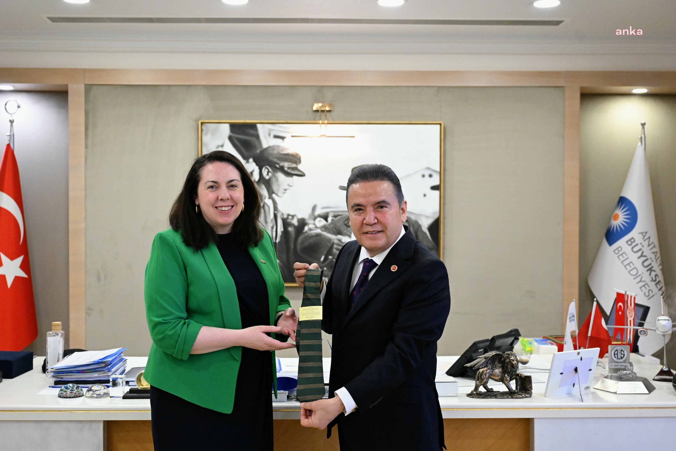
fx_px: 845
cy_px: 228
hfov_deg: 43.6
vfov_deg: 29.9
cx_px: 322
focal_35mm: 45
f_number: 4
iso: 6400
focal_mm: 42
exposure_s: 1/320
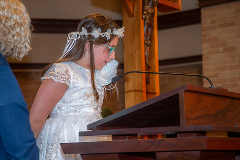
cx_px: 116
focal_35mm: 101
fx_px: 673
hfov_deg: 20.2
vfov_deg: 13.5
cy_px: 90
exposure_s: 1/200
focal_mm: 85
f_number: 5.6
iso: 1600
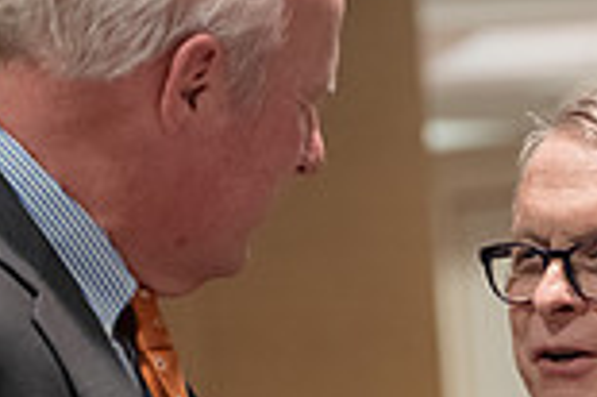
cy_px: 542
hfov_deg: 7.8
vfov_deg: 5.2
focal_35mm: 262
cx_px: 582
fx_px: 4340
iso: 3200
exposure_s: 1/200
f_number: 3.2
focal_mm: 70
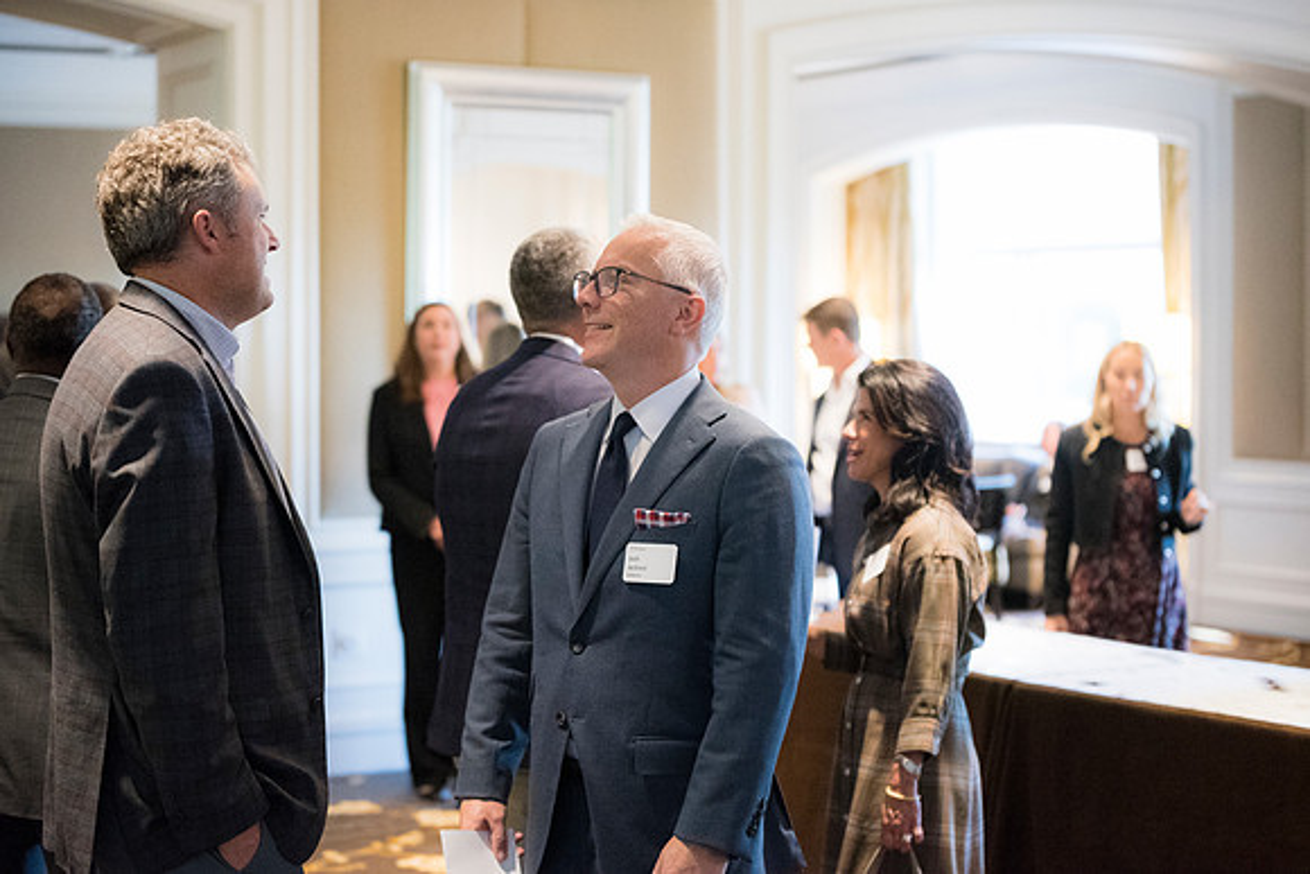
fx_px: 2548
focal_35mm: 70
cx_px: 655
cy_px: 437
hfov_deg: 28.8
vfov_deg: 19.5
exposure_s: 1/125
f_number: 2.8
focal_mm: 70
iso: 6400
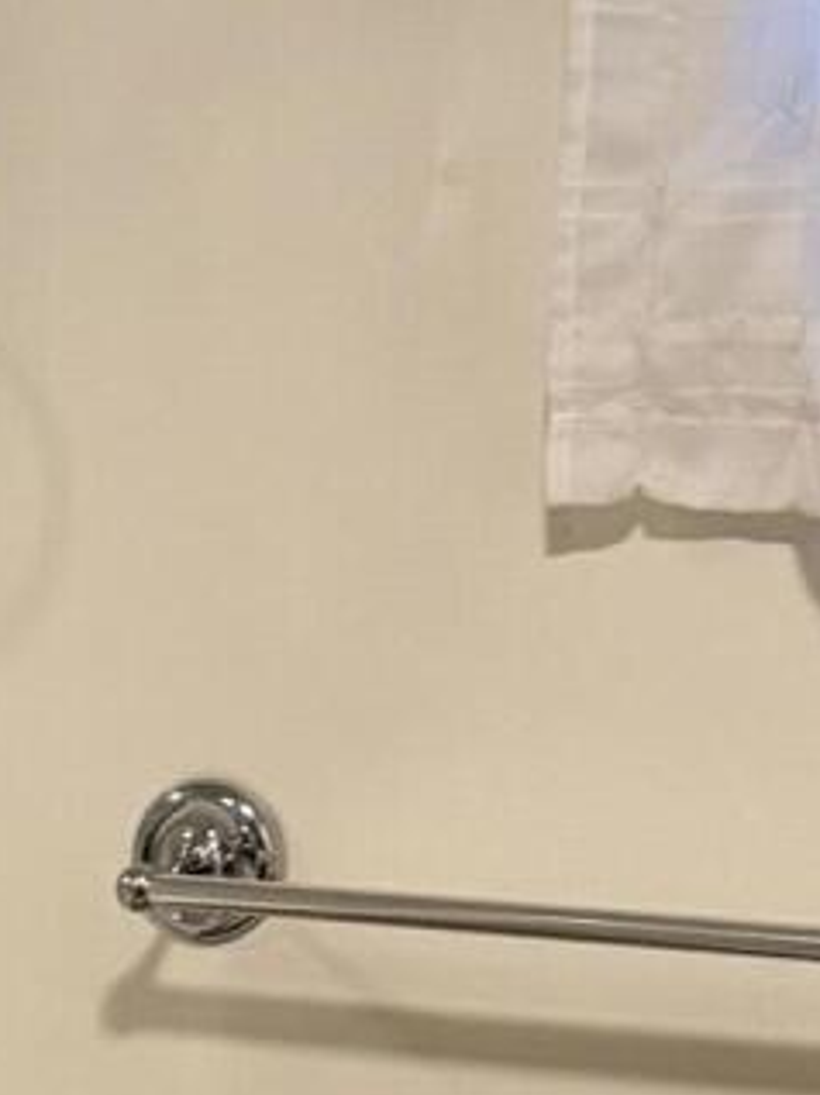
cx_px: -772
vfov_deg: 12.5
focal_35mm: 151
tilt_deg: -18.3
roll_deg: +1.1
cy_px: 1618
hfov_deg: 9.3
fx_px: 4776
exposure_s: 1/60
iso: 500
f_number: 1.78
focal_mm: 6.76
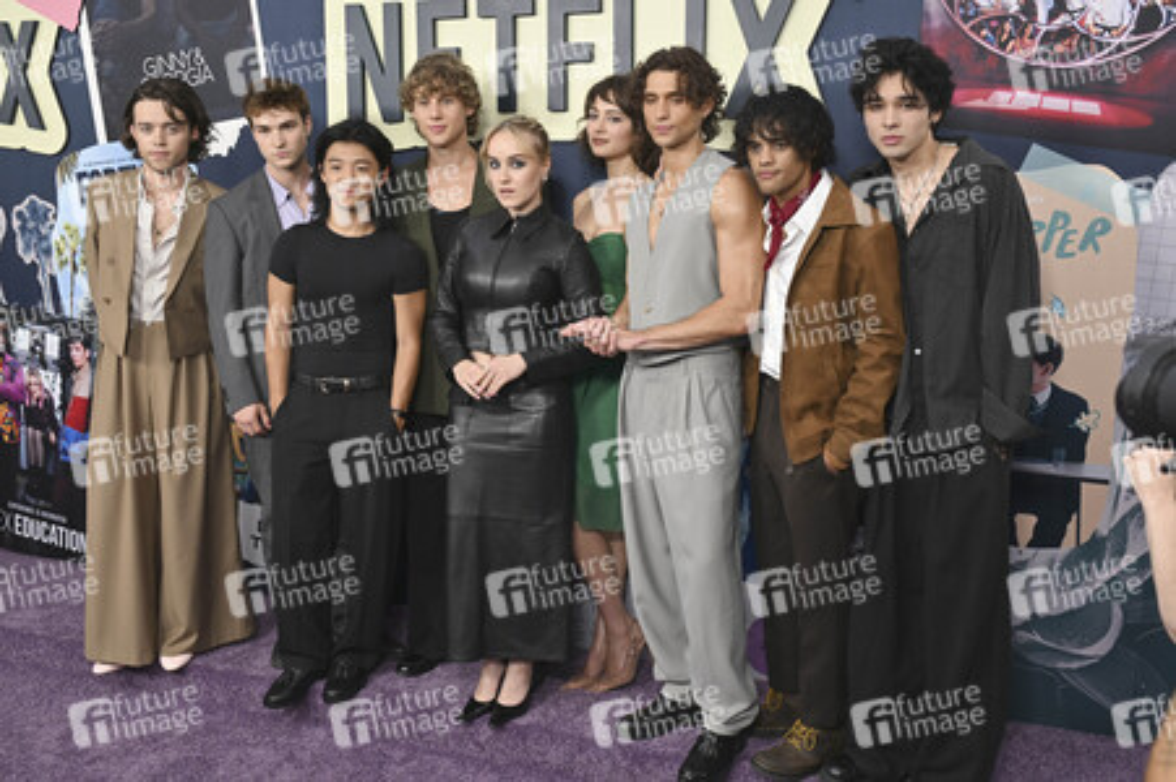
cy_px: 391
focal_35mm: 35
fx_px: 1142
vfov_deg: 37.8
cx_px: 588
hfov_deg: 54.5
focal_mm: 35
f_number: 5.6
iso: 1000
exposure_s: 1/250
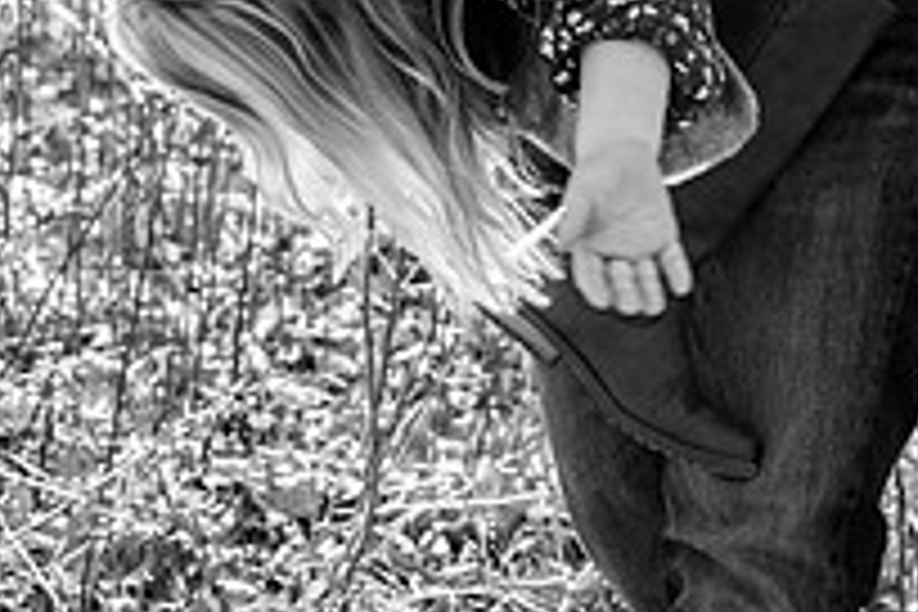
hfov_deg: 8.5
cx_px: 126
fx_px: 6171
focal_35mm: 242
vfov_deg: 5.7
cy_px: -38
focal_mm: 85
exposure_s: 1/250
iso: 250
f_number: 6.3
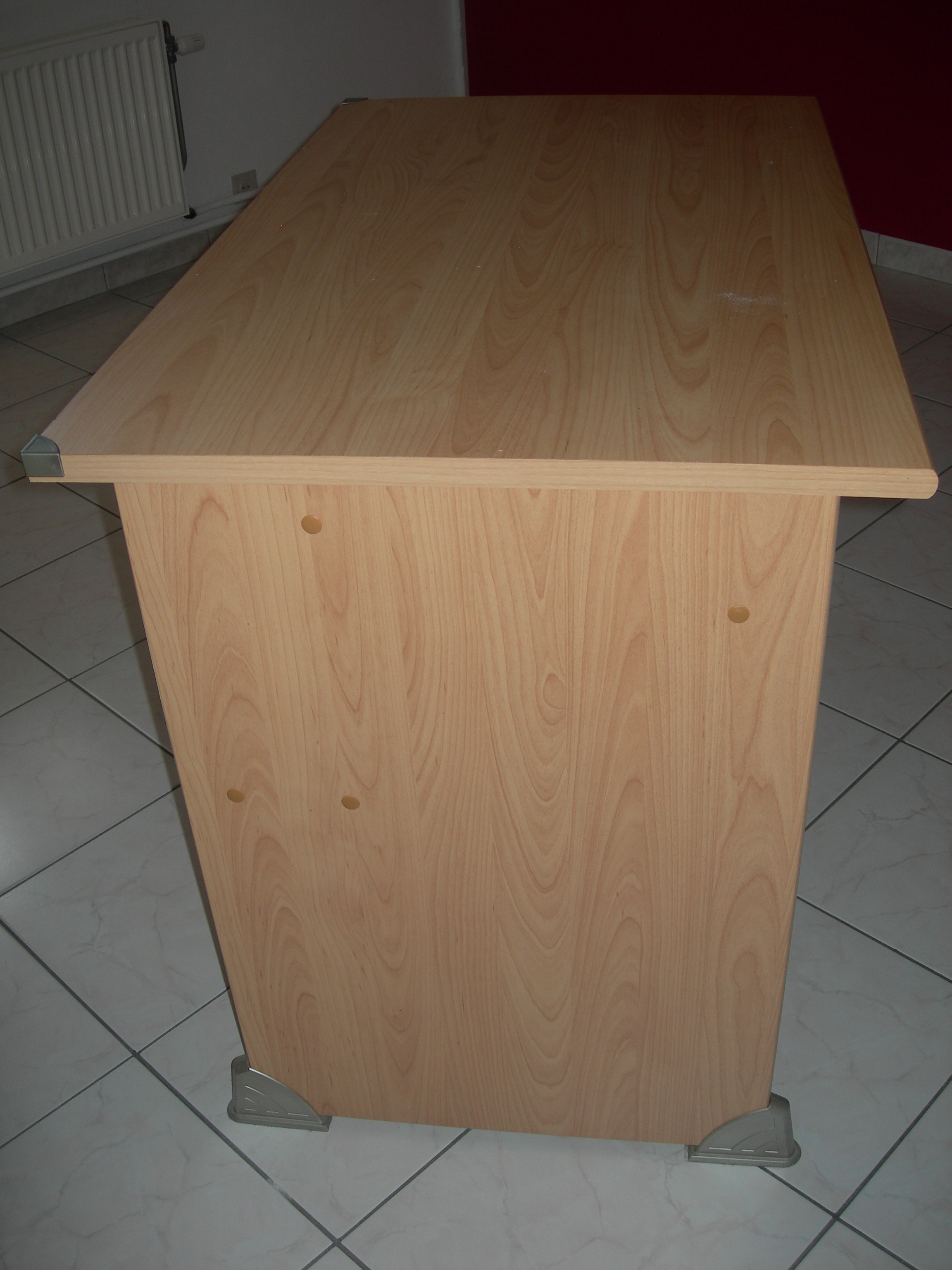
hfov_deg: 37.7
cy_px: 635
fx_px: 1393
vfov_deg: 49.0
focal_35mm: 38
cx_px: 476
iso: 50
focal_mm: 7.8
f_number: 2.8
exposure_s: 1/60.1
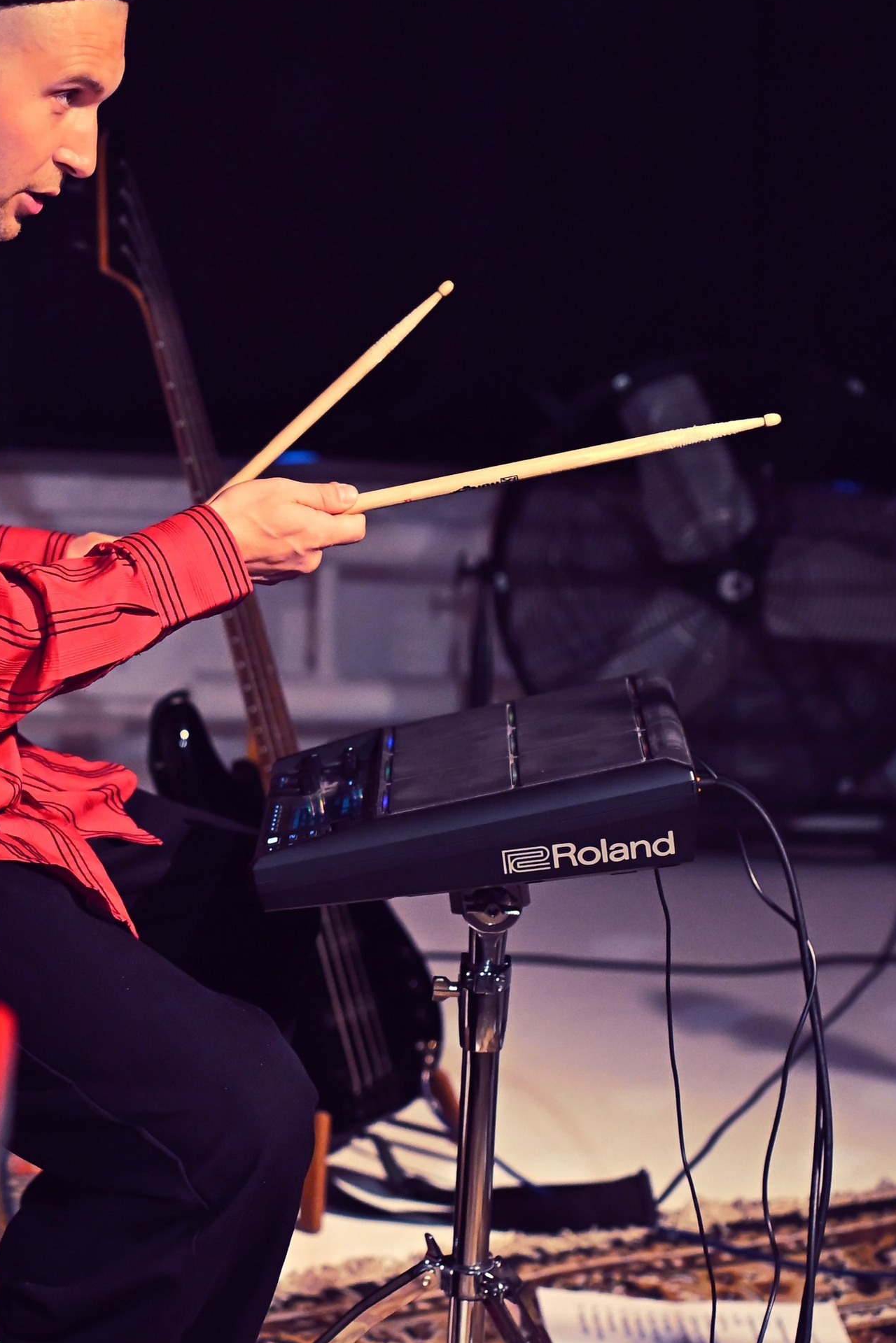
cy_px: 393
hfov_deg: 13.5
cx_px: 36
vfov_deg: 20.3
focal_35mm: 100
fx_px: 3733
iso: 3200
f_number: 2.5
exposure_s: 1/640
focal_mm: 50
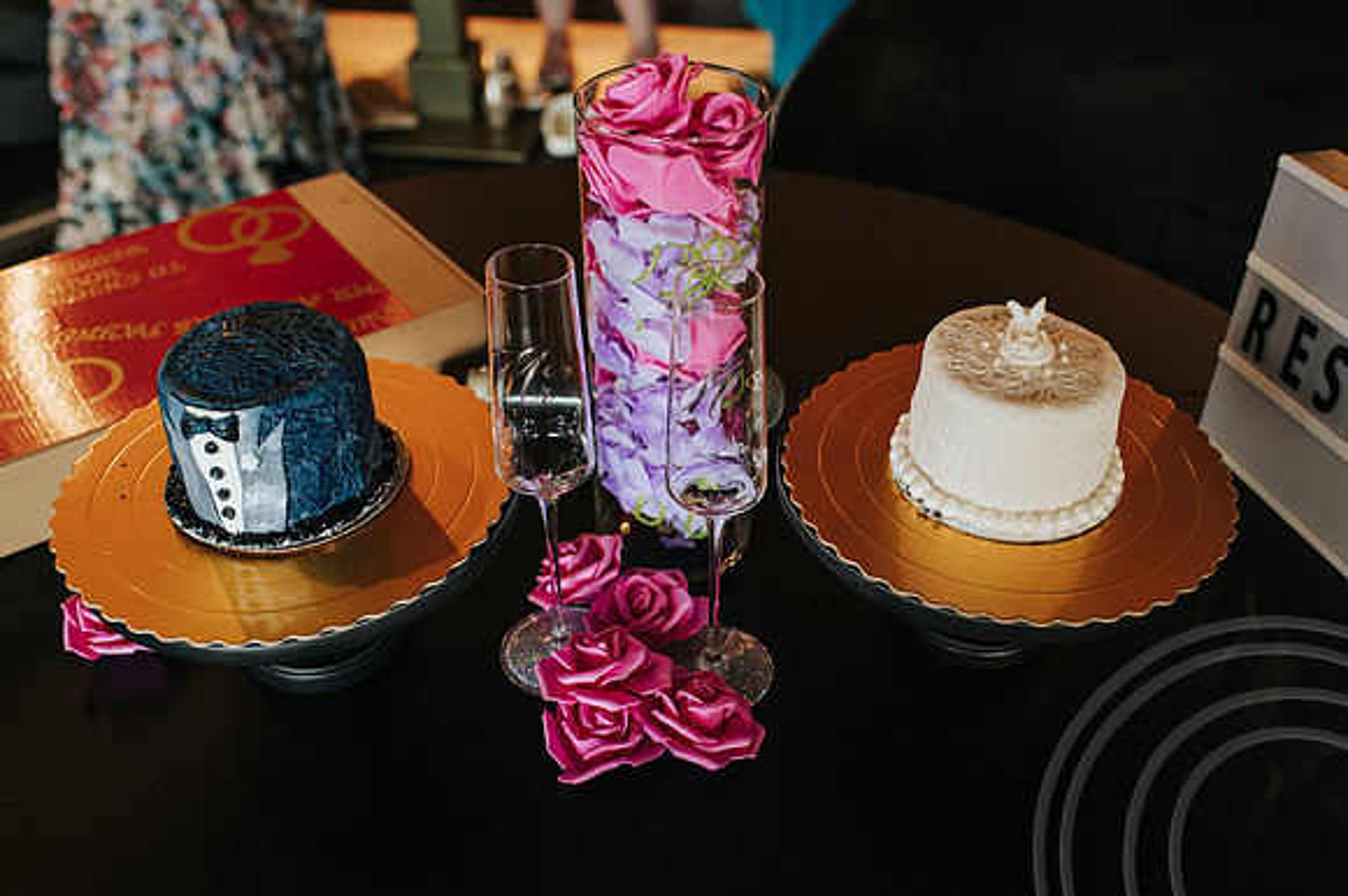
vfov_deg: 37.6
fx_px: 1316
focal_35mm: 35
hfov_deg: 54.2
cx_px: 674
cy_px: 448
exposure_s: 1/200
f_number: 3.5
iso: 1000
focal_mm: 35
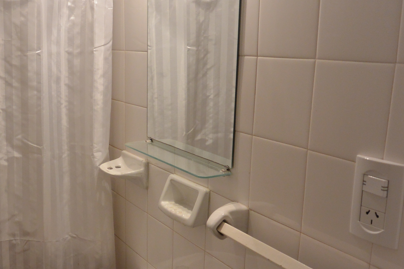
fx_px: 505
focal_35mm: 45
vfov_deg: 29.6
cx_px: 82
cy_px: 185
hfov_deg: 41.8
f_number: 3.5
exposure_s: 1/80
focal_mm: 10
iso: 400
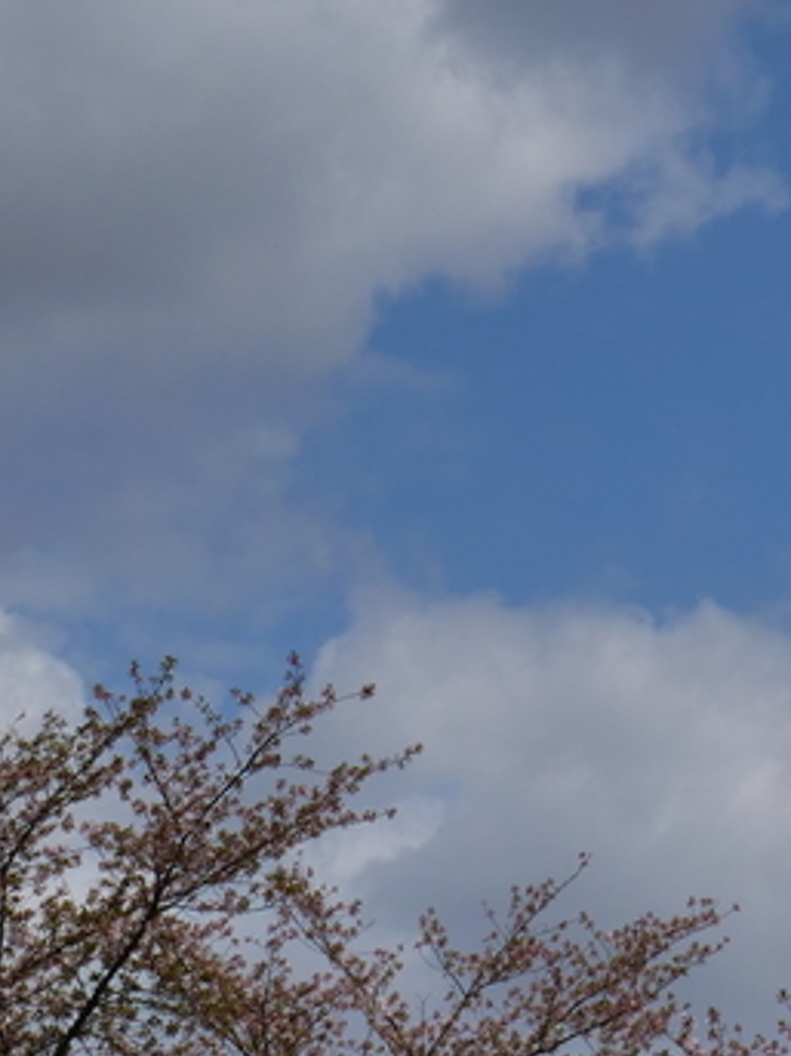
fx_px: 3414
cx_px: 1265
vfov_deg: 17.3
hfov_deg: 12.4
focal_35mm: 112
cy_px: 52
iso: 200
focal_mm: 16
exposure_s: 1/1600
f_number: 8
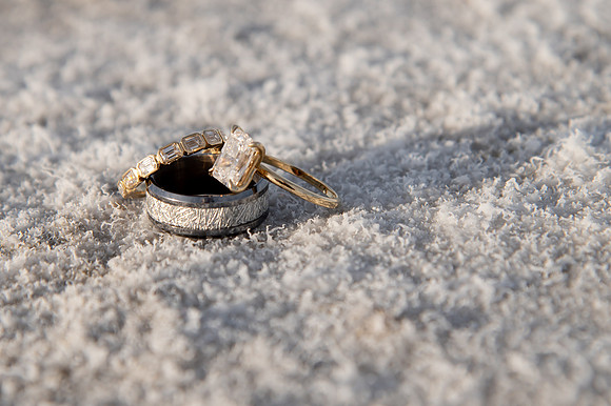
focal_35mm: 179
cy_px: 173
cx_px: 282
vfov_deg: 7.7
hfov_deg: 11.5
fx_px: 3028
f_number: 8
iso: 200
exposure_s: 1/800
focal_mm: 120
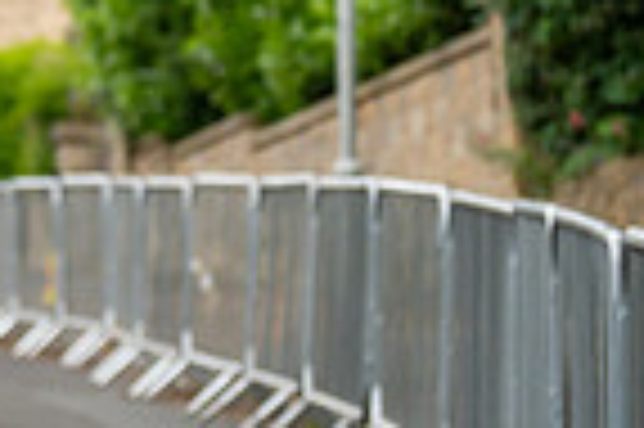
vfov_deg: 4.8
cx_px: -594
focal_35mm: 284
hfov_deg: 7.0
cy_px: 38
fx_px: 5075
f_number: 2.8
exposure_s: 1/800
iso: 400
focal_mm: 70
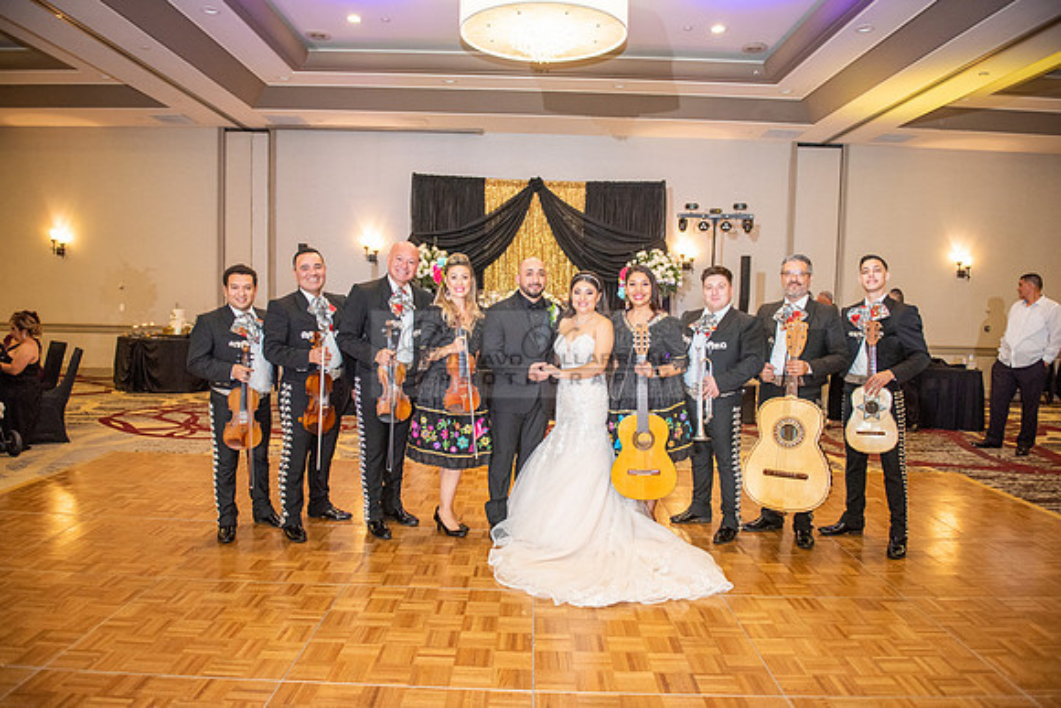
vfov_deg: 53.2
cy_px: 354
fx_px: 707
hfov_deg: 73.7
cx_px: 530
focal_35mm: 24
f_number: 2.8
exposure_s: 1/160
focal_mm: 24
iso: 1600
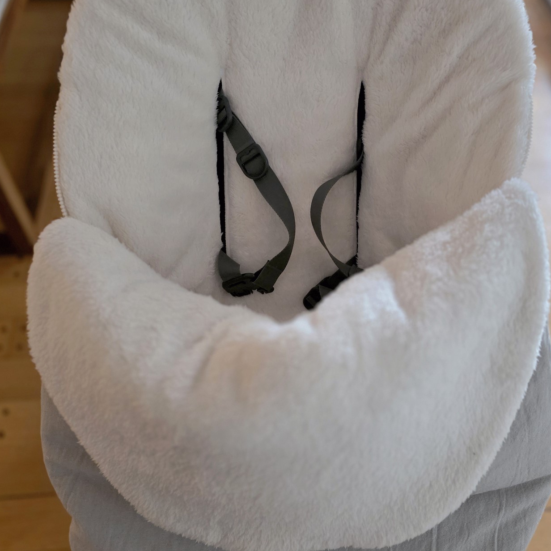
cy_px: 258
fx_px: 594
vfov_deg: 49.7
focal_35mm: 33
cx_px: 289
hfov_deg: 49.7
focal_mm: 6.3
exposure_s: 1/101
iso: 1000
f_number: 1.7
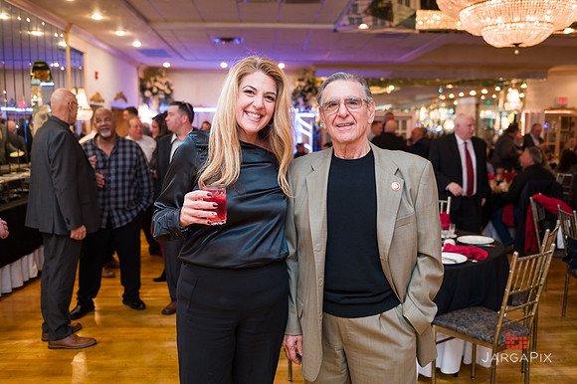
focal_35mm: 33
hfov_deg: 57.1
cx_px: 289
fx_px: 530
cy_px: 192
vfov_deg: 39.8
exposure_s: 1/200
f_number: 3.2
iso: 1000
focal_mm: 32
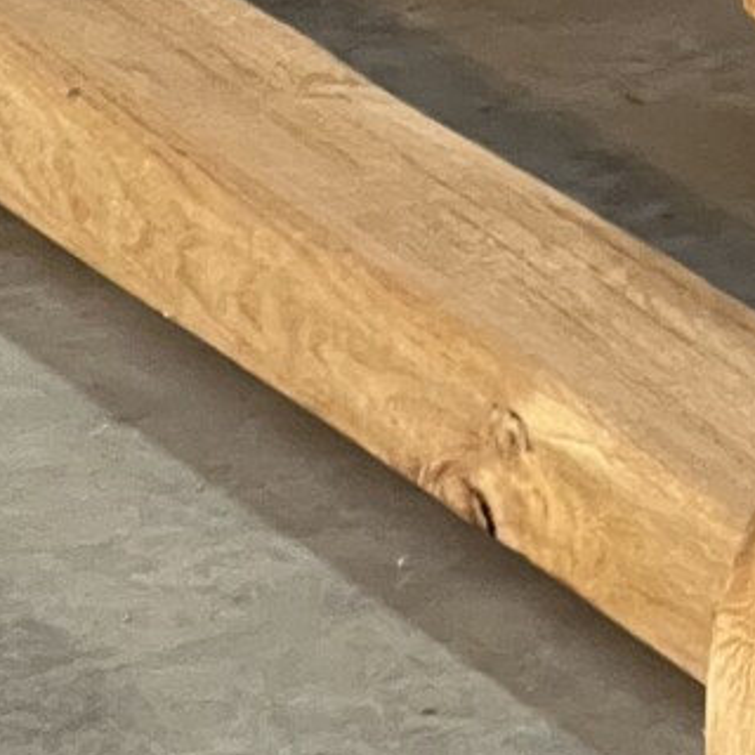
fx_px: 8390
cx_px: 1406
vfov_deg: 5.2
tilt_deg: -19.6
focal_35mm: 340
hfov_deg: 5.1
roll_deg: -1.1
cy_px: 278
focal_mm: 9
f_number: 2.8
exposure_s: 1/50
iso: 500
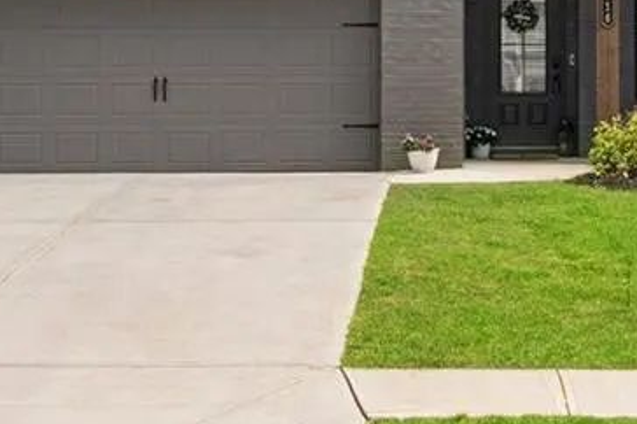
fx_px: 1591
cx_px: 420
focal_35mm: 90
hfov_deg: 22.6
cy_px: -68
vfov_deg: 14.7
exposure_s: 1/500
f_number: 8
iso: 400
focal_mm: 32
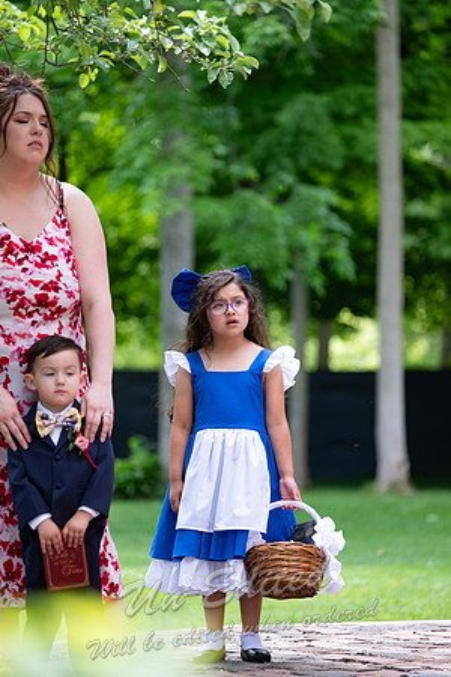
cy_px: 338
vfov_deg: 10.6
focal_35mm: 194
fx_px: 3645
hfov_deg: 7.1
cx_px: 226
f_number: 2.8
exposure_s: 1/200
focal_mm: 129.2
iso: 250
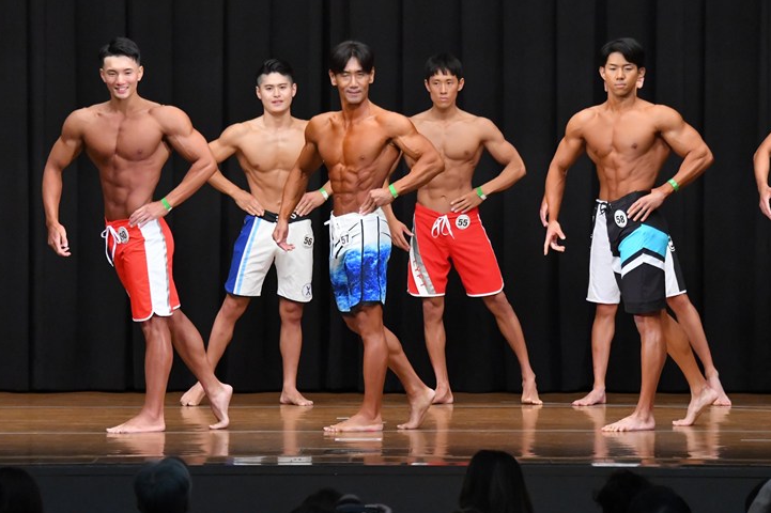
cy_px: 256
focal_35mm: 201
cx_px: 384
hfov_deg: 10.2
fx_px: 4303
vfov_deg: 6.8
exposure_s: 1/400
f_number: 5.6
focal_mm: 125
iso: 8000
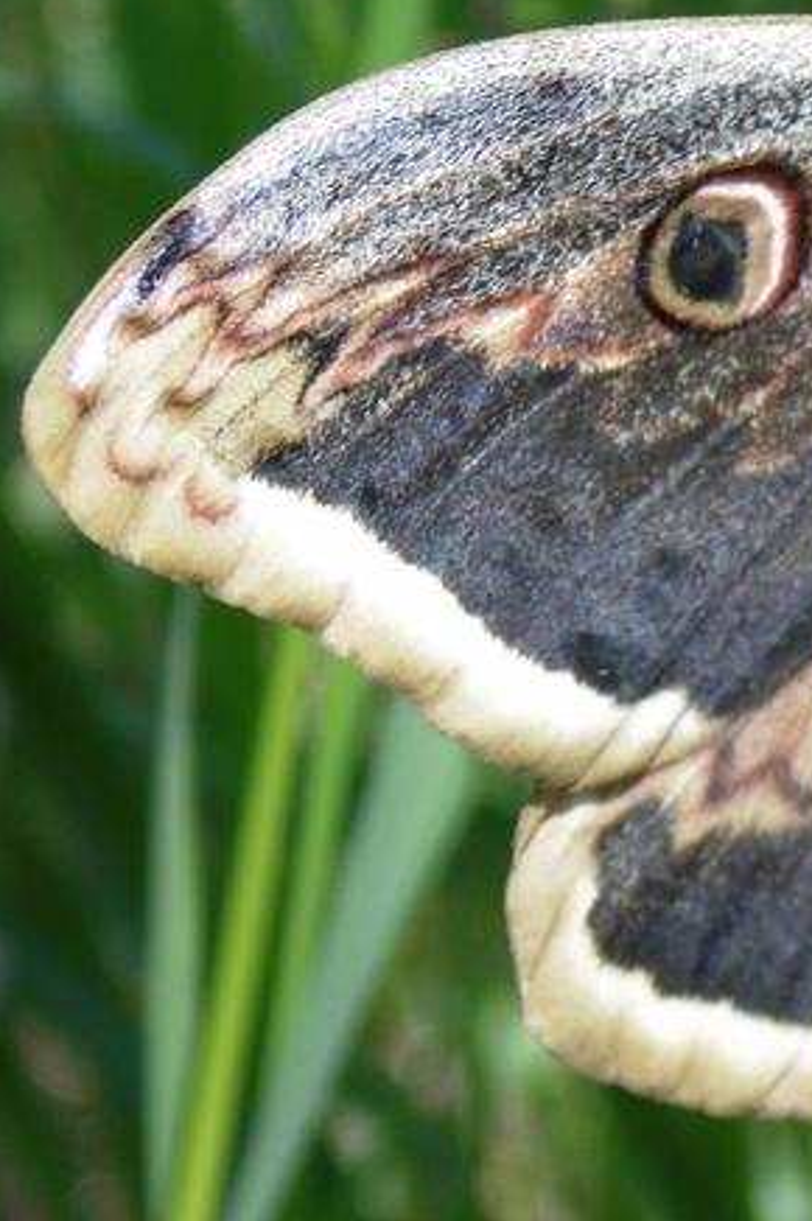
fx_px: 11385
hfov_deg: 4.1
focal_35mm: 336
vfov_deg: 6.1
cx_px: 1141
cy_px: 596
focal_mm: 30.2
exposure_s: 1/200
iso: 100
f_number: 5.3
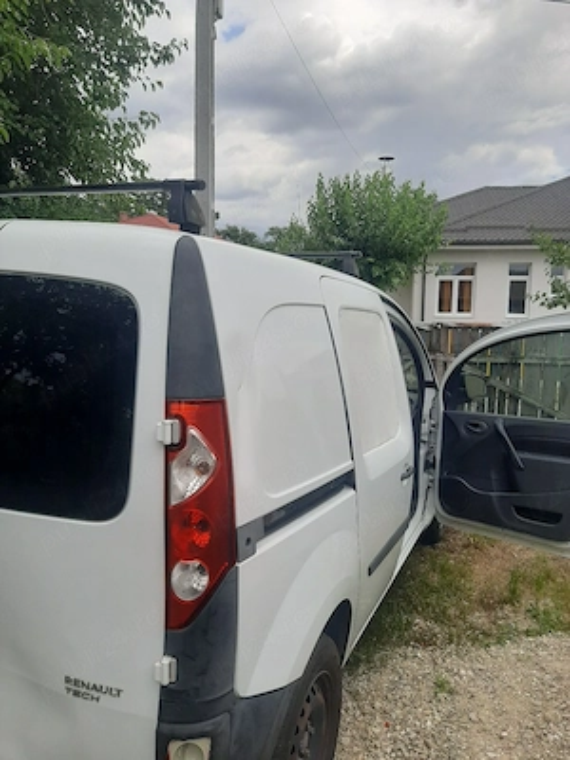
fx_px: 593
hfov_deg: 51.4
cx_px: 285
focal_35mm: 27
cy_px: 380
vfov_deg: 65.3
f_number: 1.7
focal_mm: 3.93
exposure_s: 1/2500
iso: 40
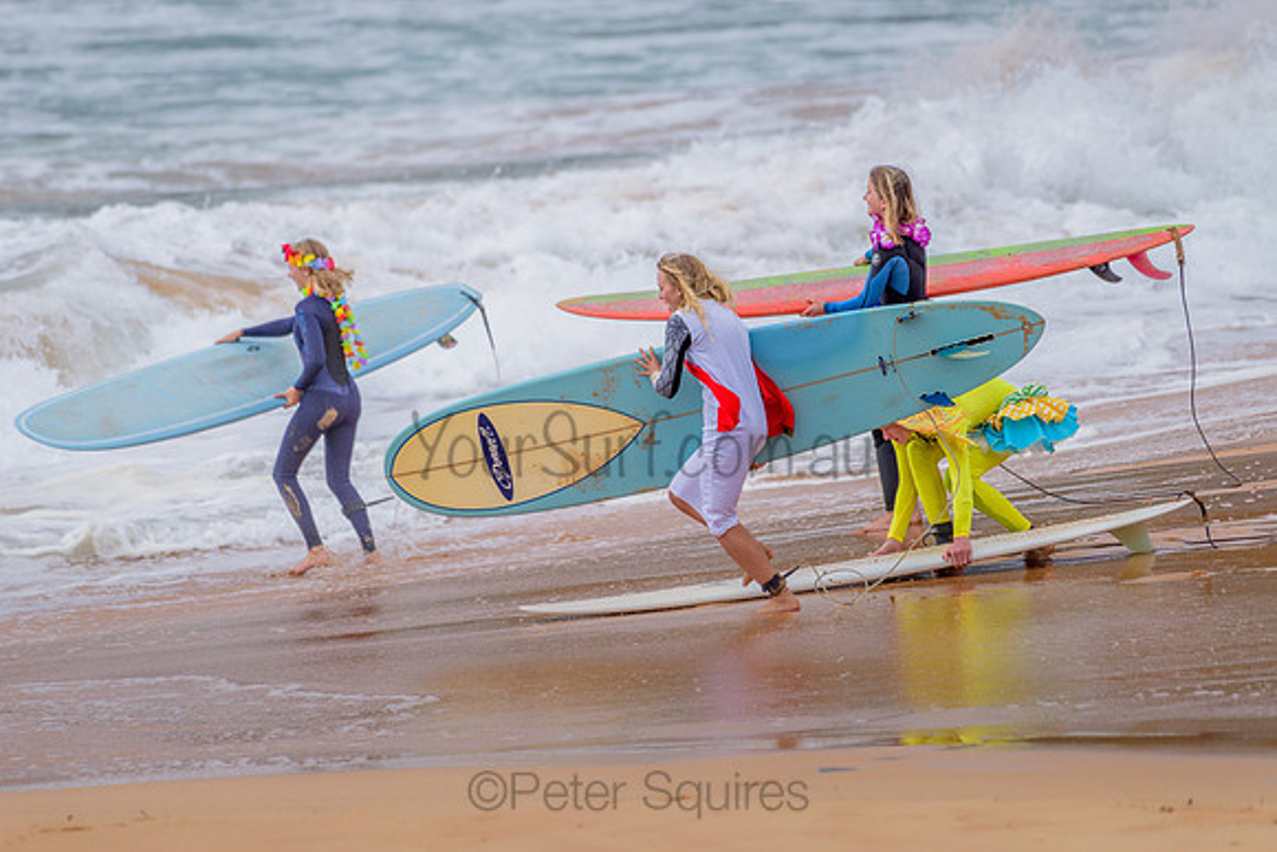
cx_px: 694
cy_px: 392
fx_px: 19289
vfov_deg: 2.5
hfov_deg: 3.8
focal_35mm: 544
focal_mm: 500
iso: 450
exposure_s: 1/2000
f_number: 5.6
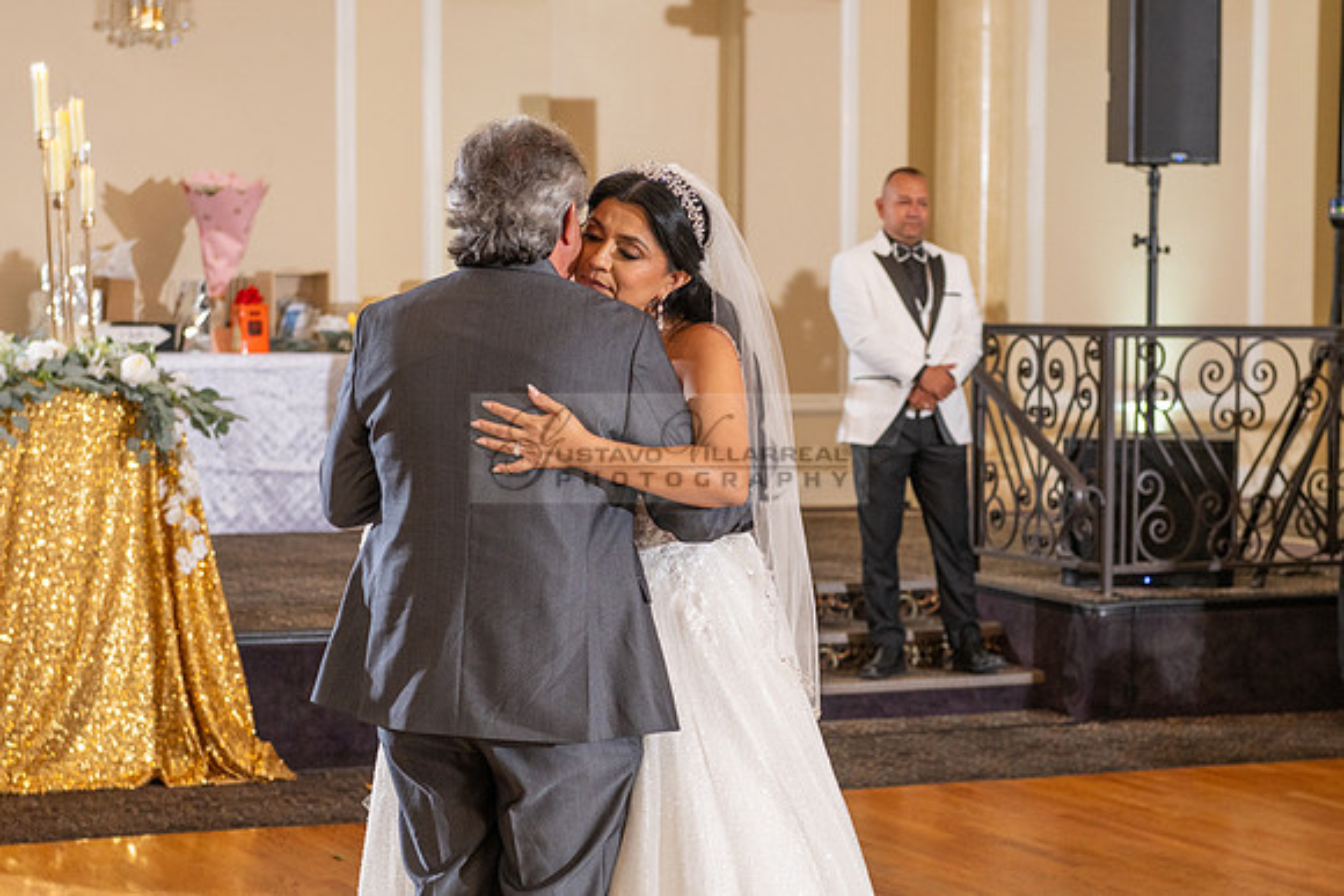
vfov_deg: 14.9
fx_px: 3424
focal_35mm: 92
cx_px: 672
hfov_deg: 22.2
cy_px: 587
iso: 800
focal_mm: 70
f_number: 4
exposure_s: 1/160
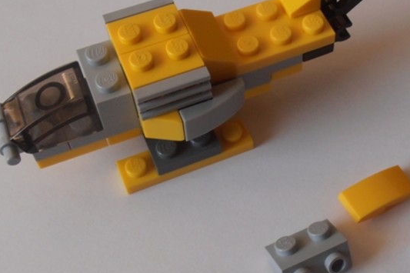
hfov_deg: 30.8
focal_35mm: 65
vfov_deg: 20.9
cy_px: 166
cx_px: 270
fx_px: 740
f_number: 3.9
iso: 125
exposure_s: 1/25
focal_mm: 6.61
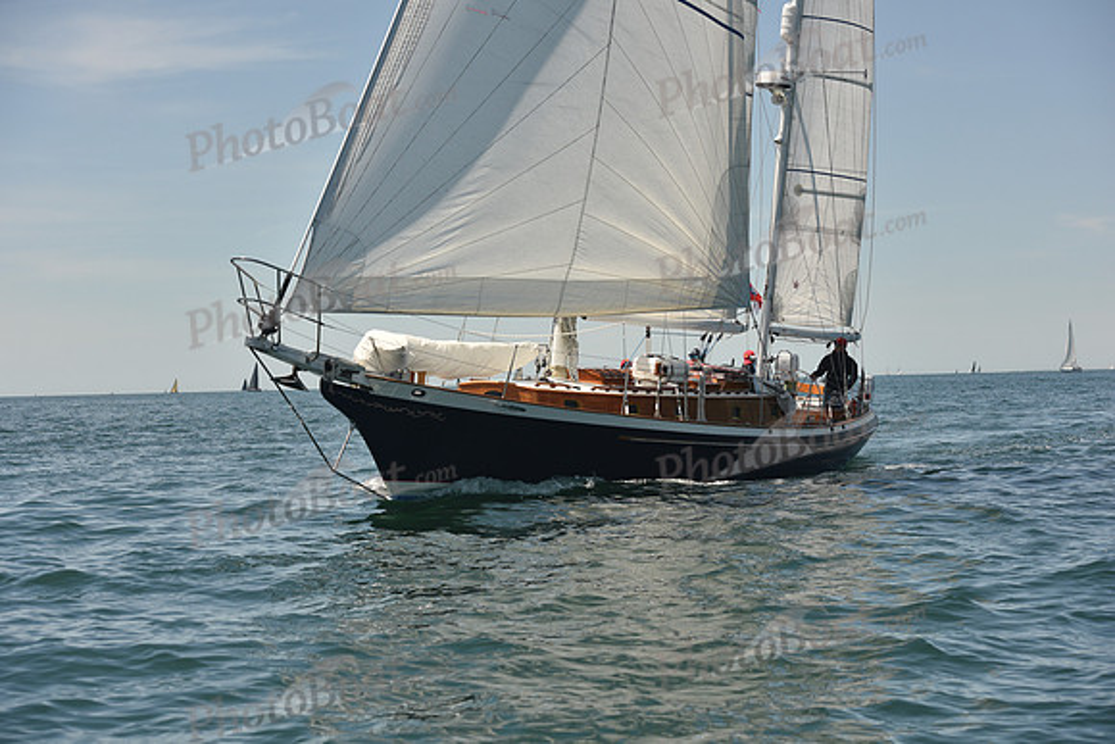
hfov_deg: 28.8
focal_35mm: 70
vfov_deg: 19.5
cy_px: 372
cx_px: 558
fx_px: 2168
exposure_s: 1/800
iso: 250
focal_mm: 70
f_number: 5.6
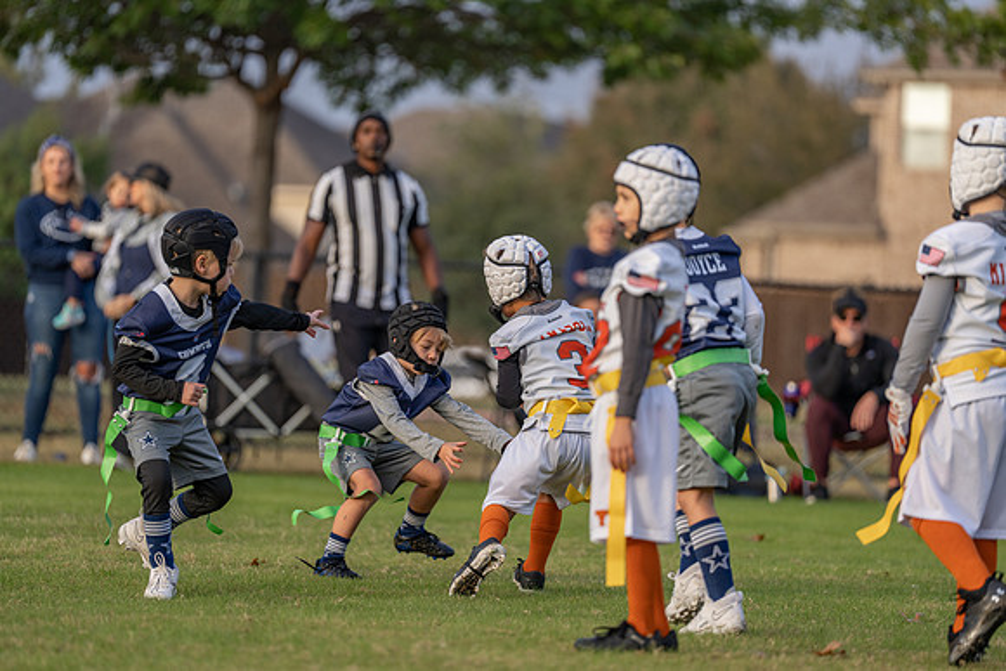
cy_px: 336
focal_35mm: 200
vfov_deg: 6.9
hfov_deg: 10.3
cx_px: 503
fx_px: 5590
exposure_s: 1/1000
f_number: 2.8
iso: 200
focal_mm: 200
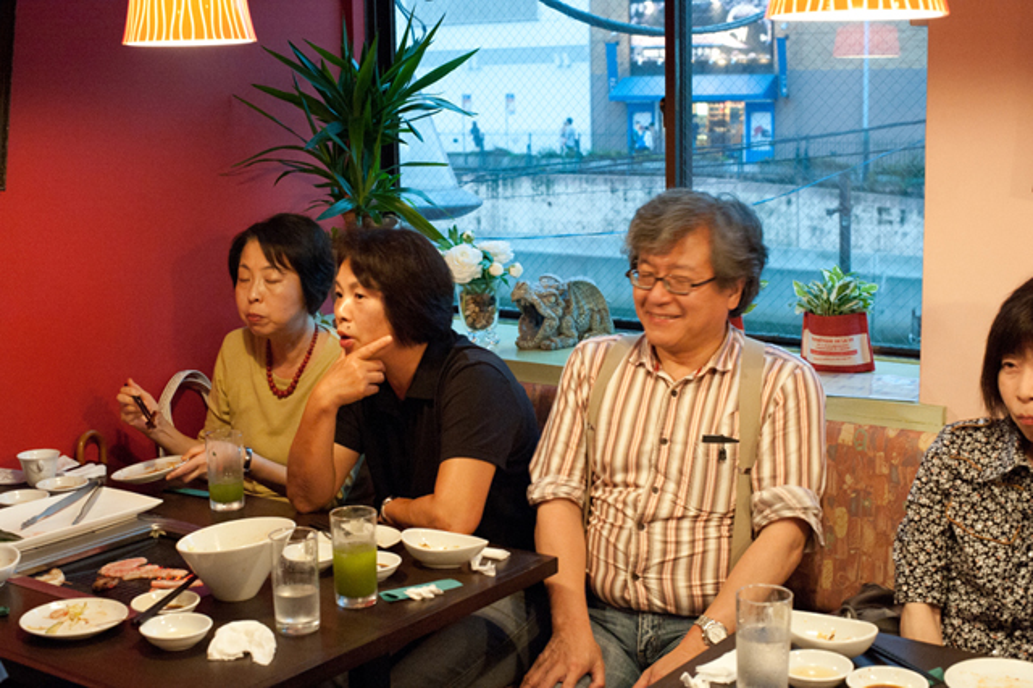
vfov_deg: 27.0
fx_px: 1434
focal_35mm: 50
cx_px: 516
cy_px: 344
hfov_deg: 39.6
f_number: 8
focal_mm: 50
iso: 6400
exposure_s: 1/60
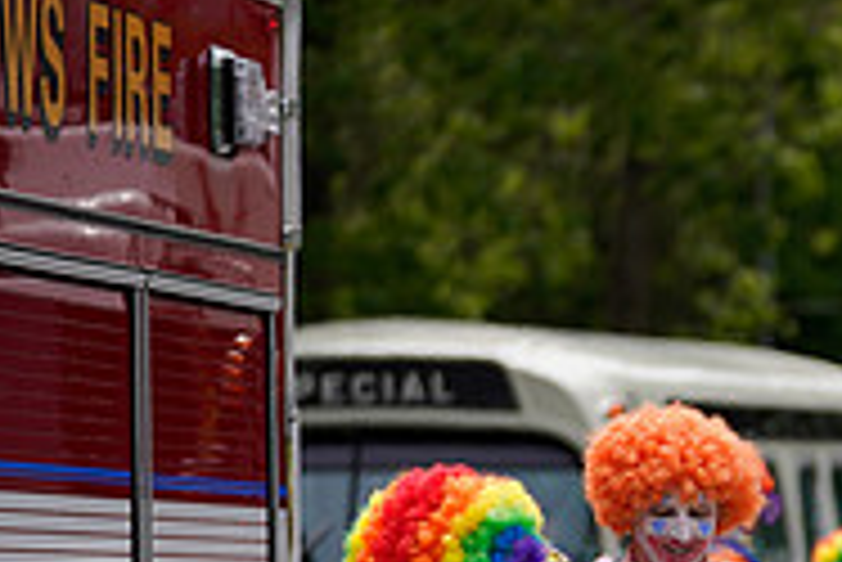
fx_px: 9058
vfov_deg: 3.5
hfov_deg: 5.3
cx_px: 1108
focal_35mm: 387
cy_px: 825
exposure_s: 1/400
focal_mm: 125
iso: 100
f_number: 2.8
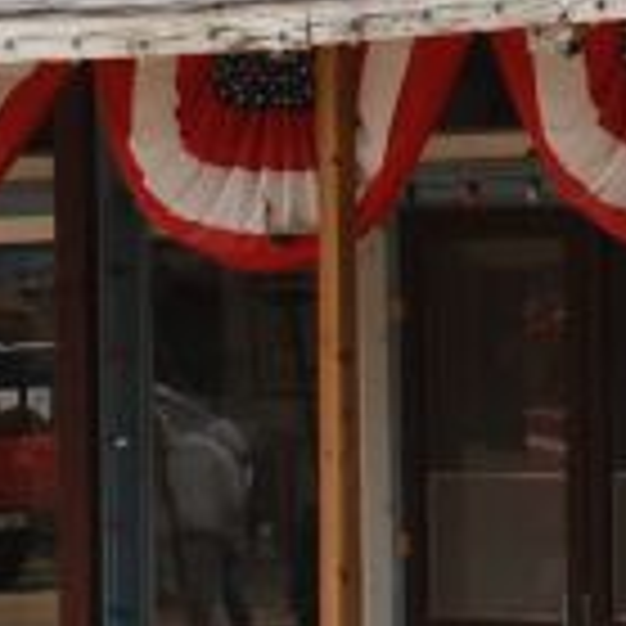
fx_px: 7466
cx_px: 775
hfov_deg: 4.8
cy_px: -324
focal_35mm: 365
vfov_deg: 4.8
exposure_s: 1/160
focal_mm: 31
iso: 100
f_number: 6.3
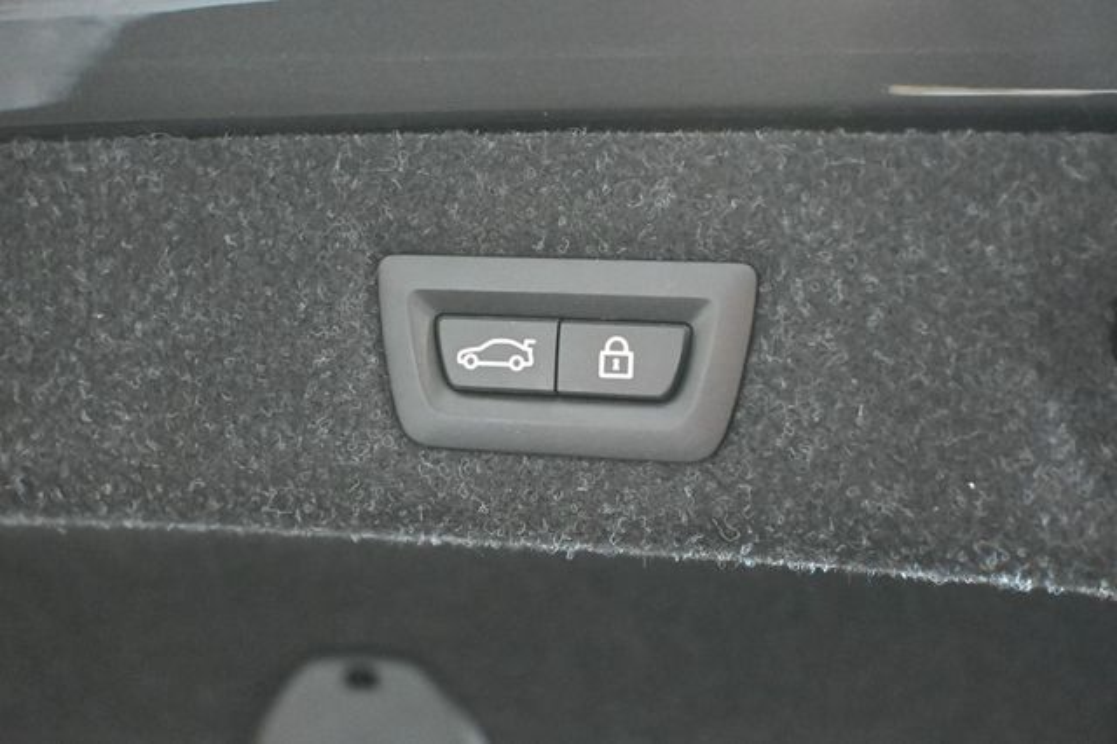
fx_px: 1349
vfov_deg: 30.8
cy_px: 372
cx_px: 558
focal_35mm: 44
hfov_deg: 45.0
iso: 12800
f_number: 4.8
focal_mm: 29
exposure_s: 1/25
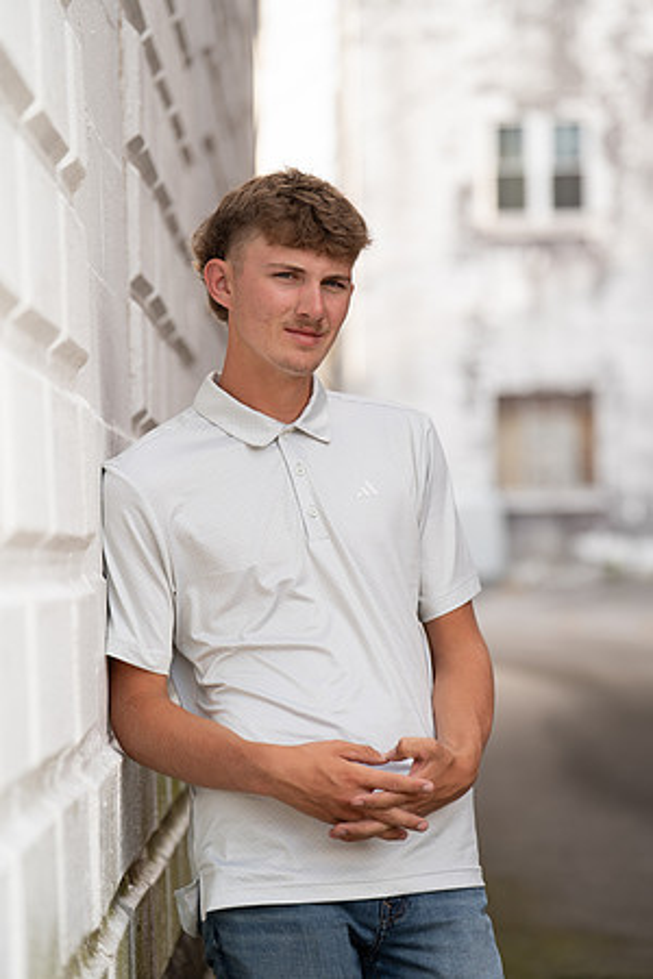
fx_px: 3020
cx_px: 326
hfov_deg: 12.3
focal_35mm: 111
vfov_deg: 18.4
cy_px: 490
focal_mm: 111
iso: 100
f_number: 3.2
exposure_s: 1/320
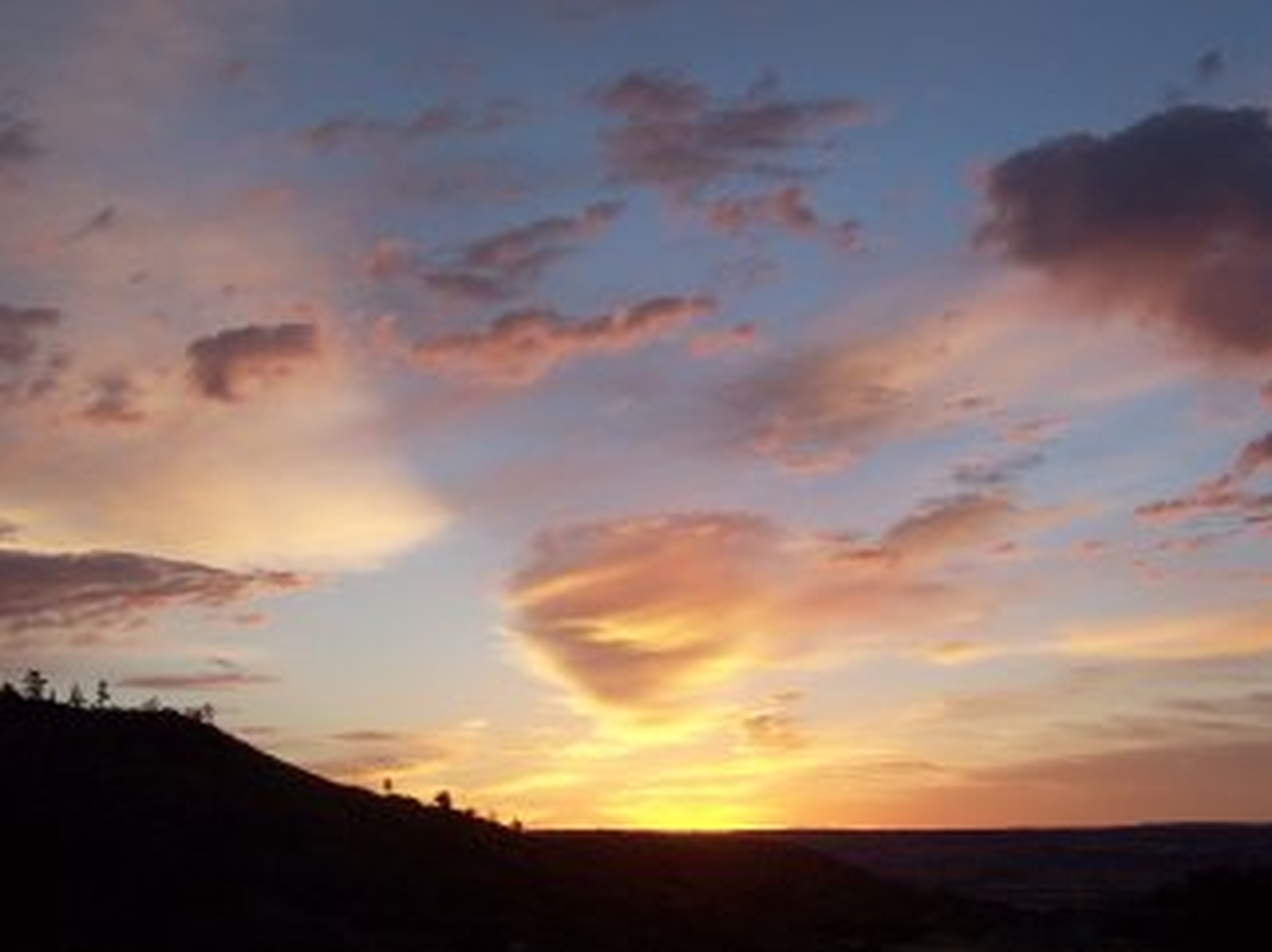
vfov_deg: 28.5
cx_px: 596
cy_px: 450
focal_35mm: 51
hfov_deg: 37.5
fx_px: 1873
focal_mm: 6.3
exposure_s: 1/320
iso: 80
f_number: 2.8
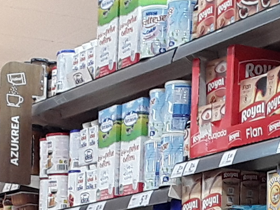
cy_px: 340
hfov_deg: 12.1
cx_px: 208
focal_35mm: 163
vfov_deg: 8.8
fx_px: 1318
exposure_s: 1/33
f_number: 1.9
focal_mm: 2.91
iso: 50
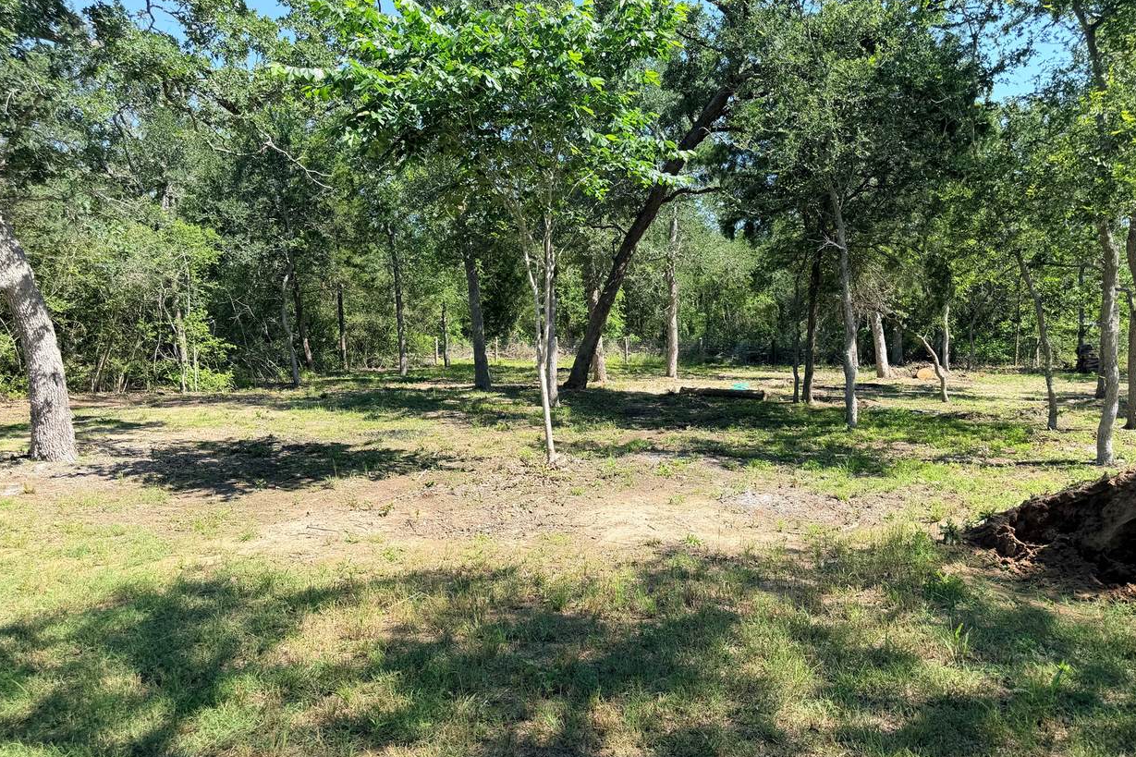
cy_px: 392
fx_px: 820
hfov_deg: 69.4
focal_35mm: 26
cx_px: 571
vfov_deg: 49.5
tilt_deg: -4.1
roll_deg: +2.9
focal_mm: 6.76
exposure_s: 1/1522
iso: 80
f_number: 1.78
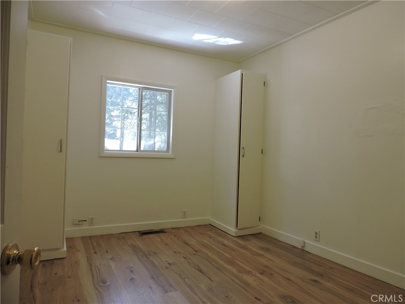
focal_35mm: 24
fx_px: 281
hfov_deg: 71.6
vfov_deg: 56.8
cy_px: 152
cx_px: 202
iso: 100
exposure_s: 1/40
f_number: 3
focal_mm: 4.3
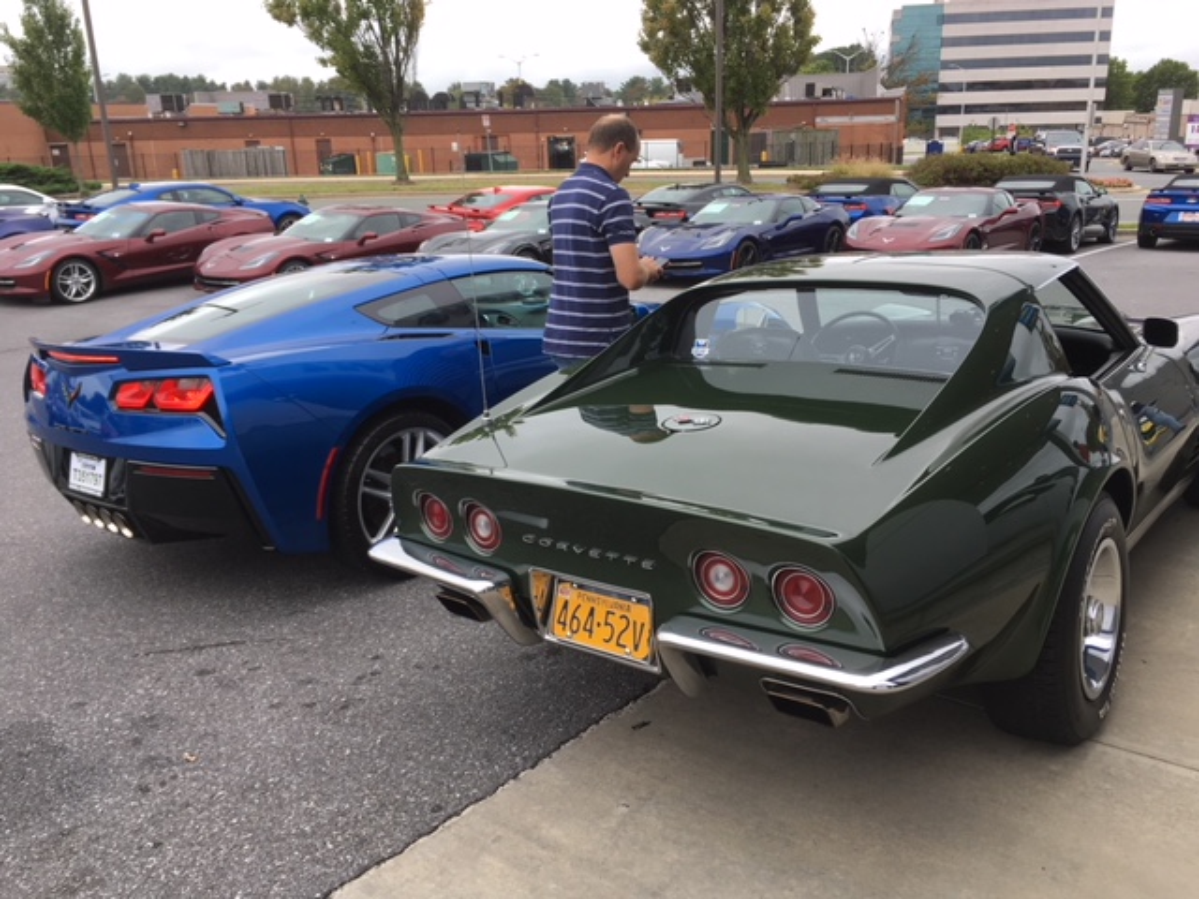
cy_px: 450
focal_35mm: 29
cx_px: 600
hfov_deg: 61.7
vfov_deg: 48.2
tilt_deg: -16.8
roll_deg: +0.7
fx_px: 1004
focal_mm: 4.15
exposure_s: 1/272
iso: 25
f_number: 2.2
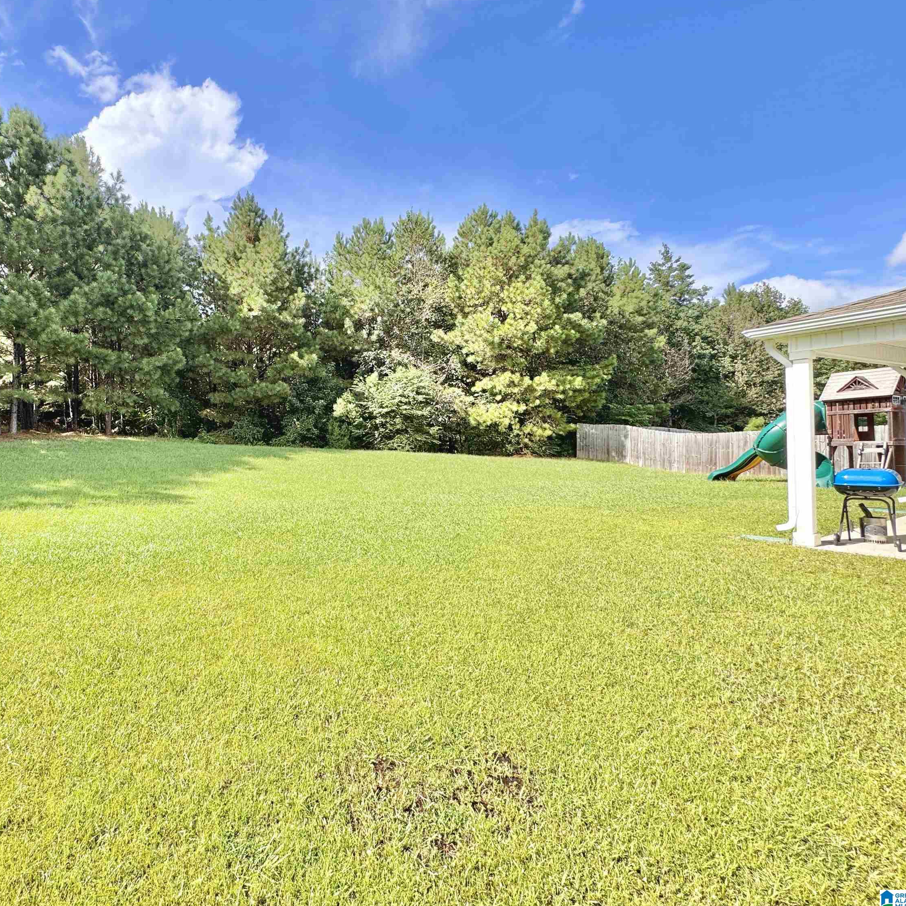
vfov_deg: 84.0
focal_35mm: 17
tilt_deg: -0.3
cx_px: 306
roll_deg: +1.4
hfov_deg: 81.3
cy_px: 442
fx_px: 503
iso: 40
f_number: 2.2
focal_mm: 2.22
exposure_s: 1/428
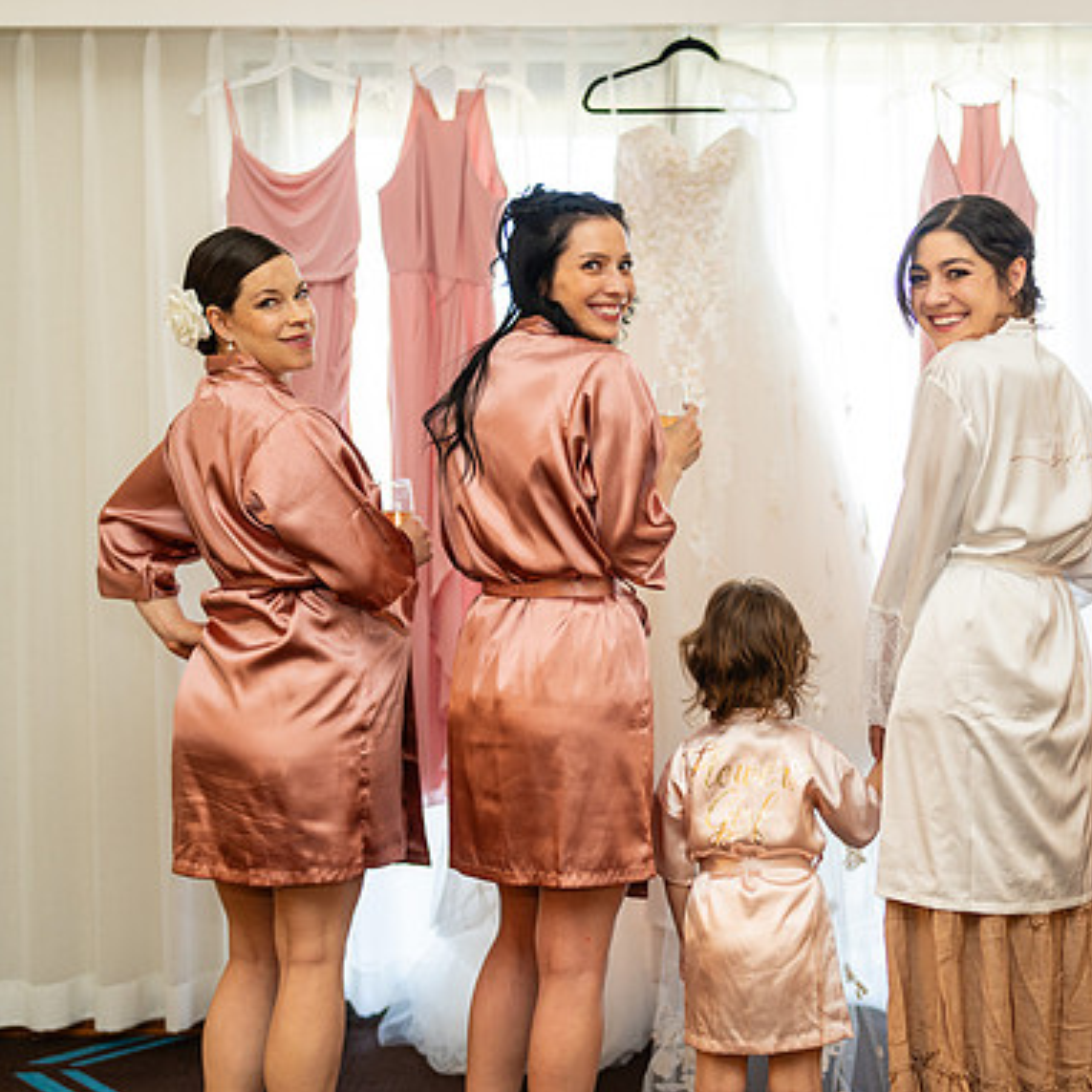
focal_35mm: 46
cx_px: 780
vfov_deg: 36.8
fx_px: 1642
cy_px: 552
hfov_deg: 36.2
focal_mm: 35
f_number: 1.2
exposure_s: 1/125
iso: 250
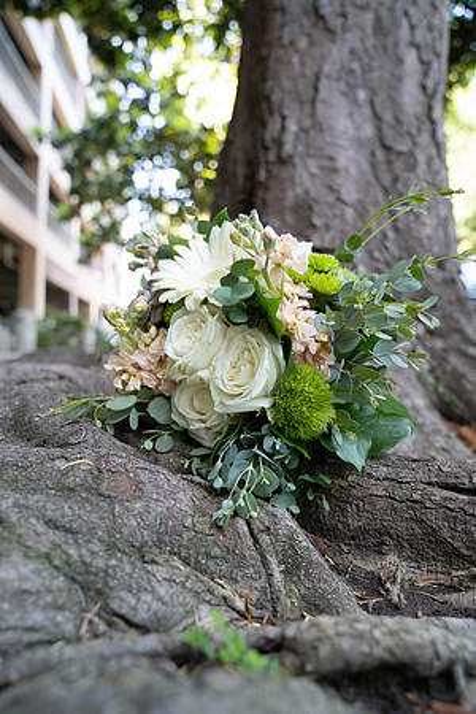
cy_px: 357
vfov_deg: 73.7
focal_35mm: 24
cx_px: 238
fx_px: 476
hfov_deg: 53.1
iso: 400
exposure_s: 1/125
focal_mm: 24
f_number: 3.5
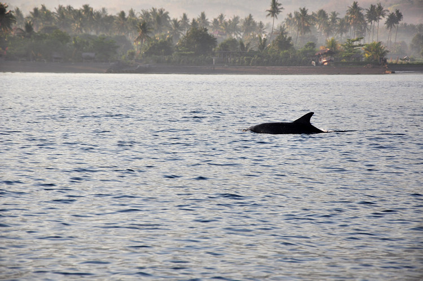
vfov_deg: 8.7
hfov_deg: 13.1
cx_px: 212
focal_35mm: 158
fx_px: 1848
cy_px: 140
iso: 200
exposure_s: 1/500
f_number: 8
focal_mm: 105
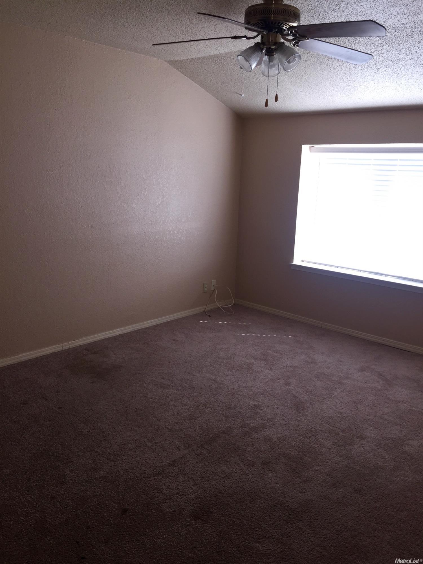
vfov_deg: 61.7
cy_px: 282
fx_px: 472
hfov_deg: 48.2
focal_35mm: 29
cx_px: 212
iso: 32
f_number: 2.2
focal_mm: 4.15
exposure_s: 1/30
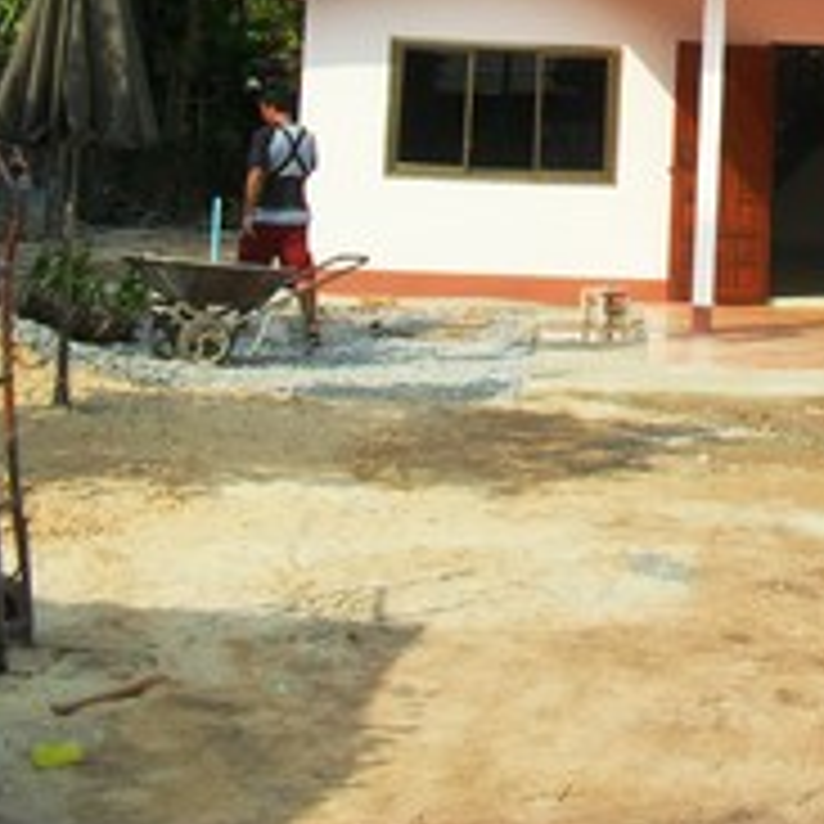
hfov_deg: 17.7
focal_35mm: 90
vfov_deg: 18.6
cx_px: 1159
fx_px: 2424
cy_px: -63
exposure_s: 1/180
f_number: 8.4
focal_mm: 6.3
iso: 100
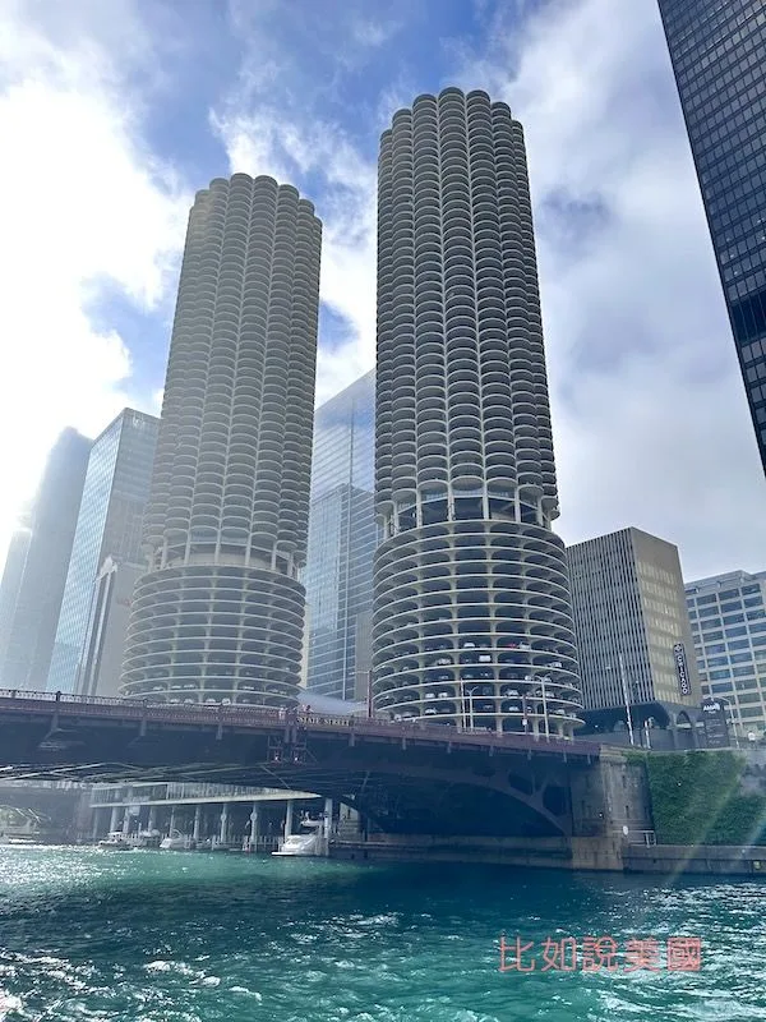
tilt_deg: +22.8
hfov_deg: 56.8
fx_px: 708
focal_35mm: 24
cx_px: 383
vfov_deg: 71.6
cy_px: 511
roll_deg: -0.4
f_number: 1.78
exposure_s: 1/2110
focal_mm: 6.86
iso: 80
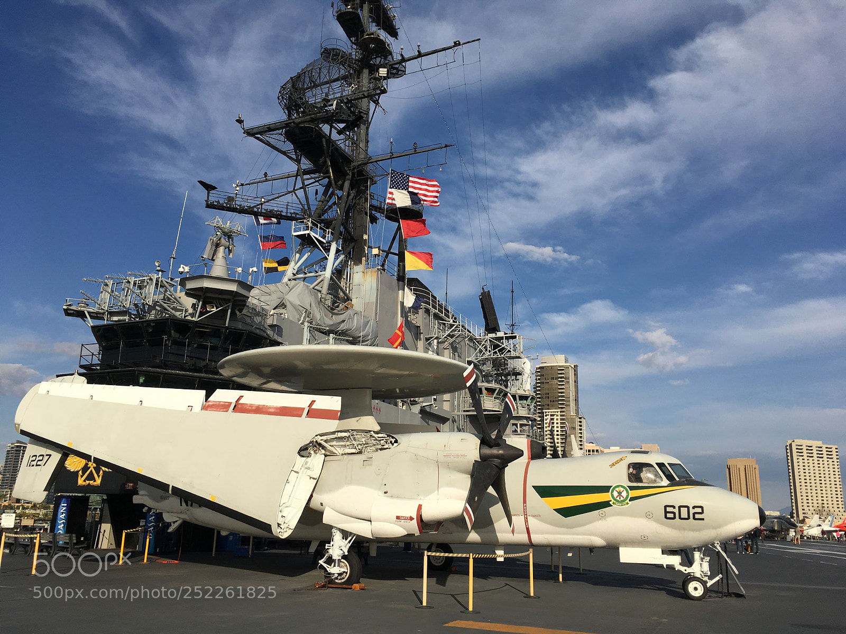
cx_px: 423
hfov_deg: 61.7
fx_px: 709
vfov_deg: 48.2
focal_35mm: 29
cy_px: 317
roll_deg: -1.6
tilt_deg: +14.7
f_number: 2.2
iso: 25
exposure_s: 1/2849
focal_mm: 4.15
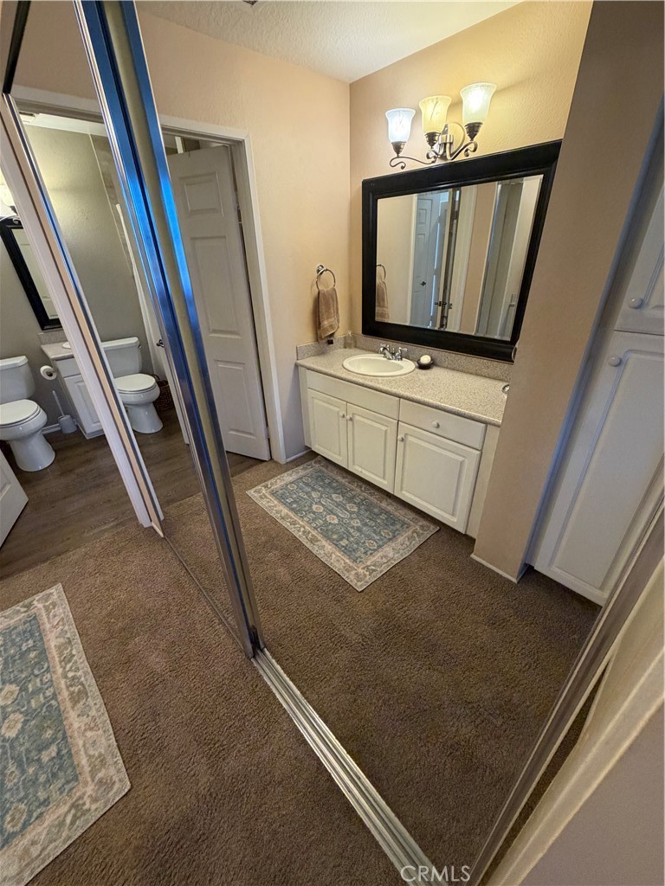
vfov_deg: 102.1
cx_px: 332
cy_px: 443
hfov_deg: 85.7
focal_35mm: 14
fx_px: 359
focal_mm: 2.22
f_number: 2.2
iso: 320
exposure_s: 1/60
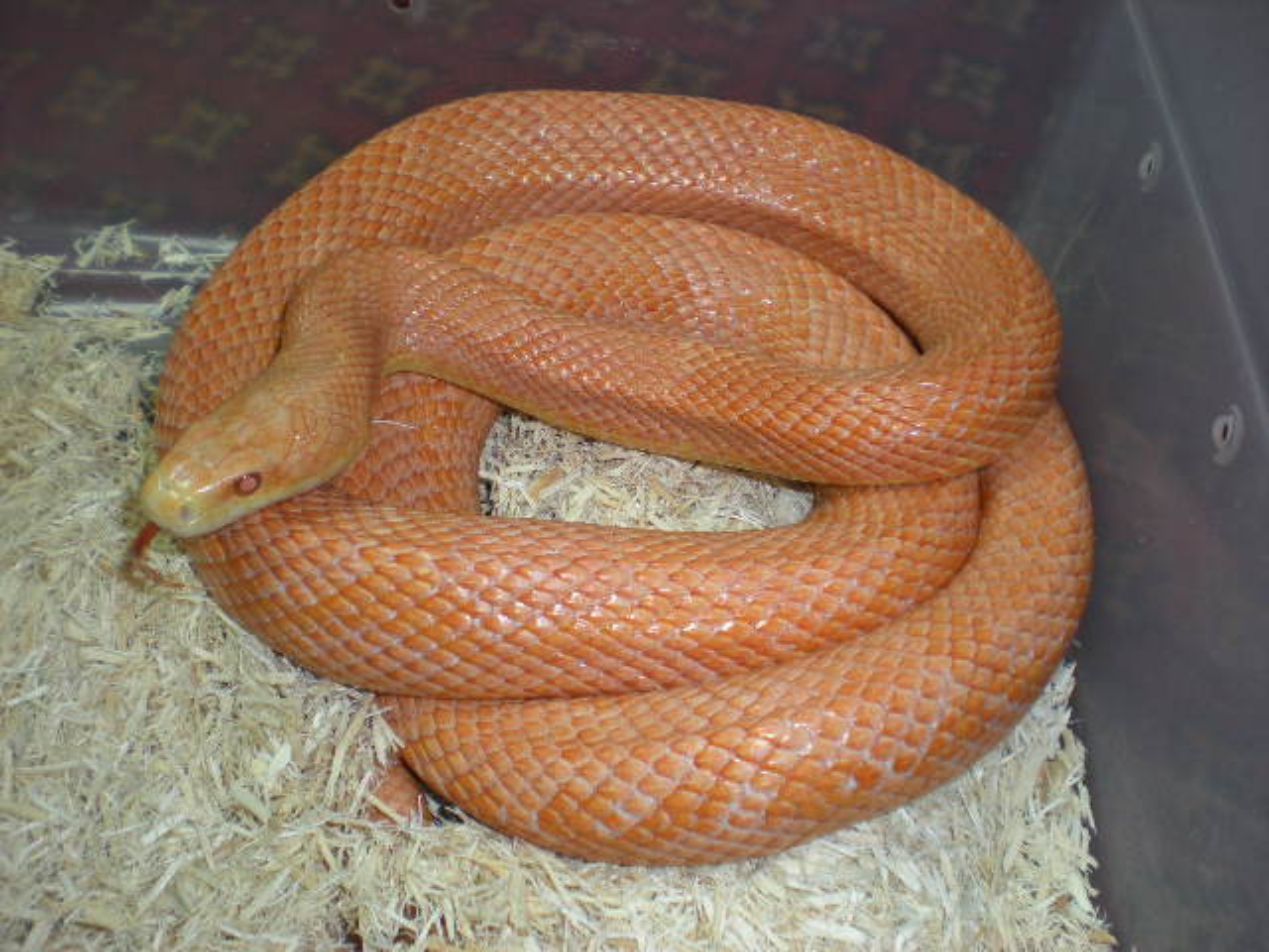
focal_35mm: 38
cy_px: 476
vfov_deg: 37.7
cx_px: 634
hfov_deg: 49.0
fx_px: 1393
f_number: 3.1
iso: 64
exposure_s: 1/30
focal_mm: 6.3
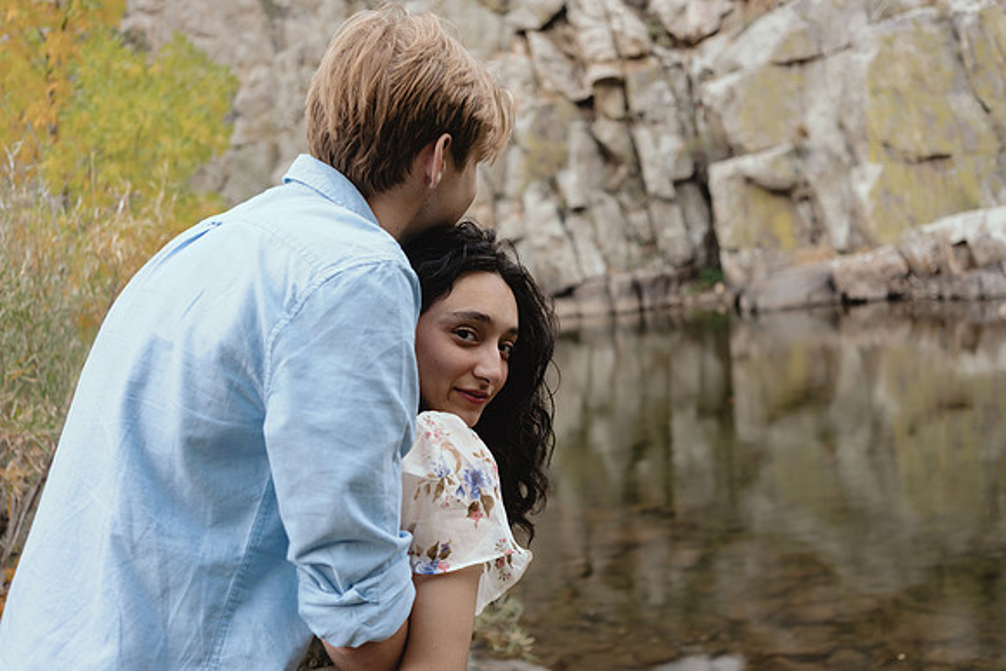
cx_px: 503
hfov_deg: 54.4
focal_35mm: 35
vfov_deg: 37.9
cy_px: 336
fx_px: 978
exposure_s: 1/250
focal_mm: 35
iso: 800
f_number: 3.2
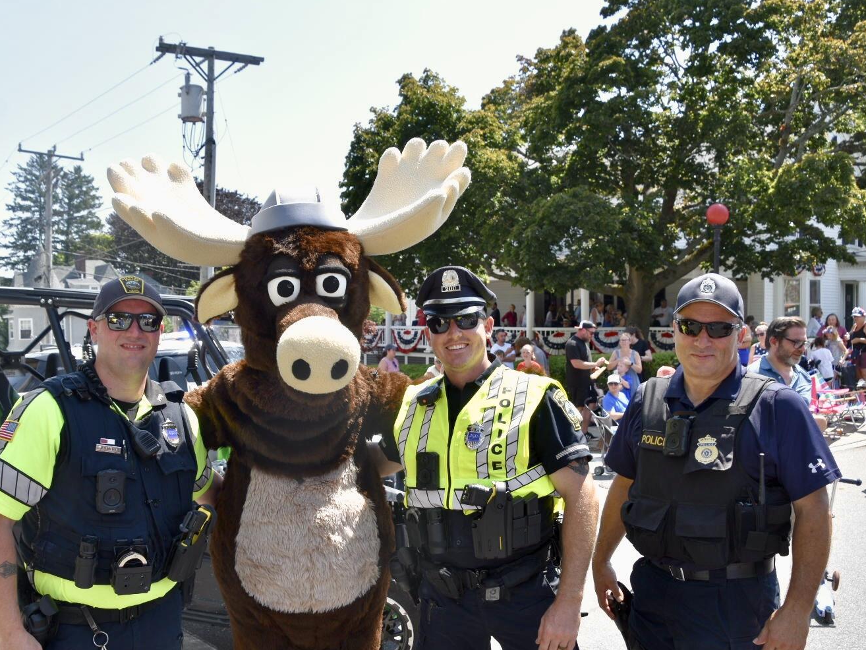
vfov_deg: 44.2
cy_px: 343
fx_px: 801
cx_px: 363
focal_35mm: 32
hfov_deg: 56.5
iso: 200
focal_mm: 18
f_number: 8
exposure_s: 1/320
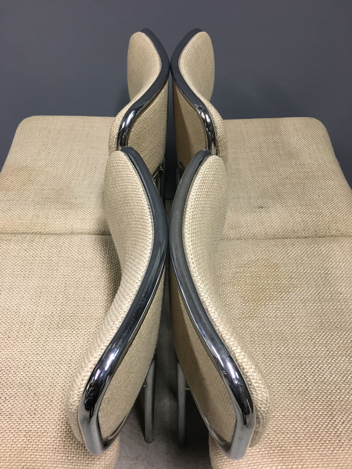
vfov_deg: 61.7
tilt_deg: -48.8
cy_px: 234
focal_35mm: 29
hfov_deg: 48.2
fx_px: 393
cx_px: 176
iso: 200
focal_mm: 4.15
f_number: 2.2
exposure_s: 1/25
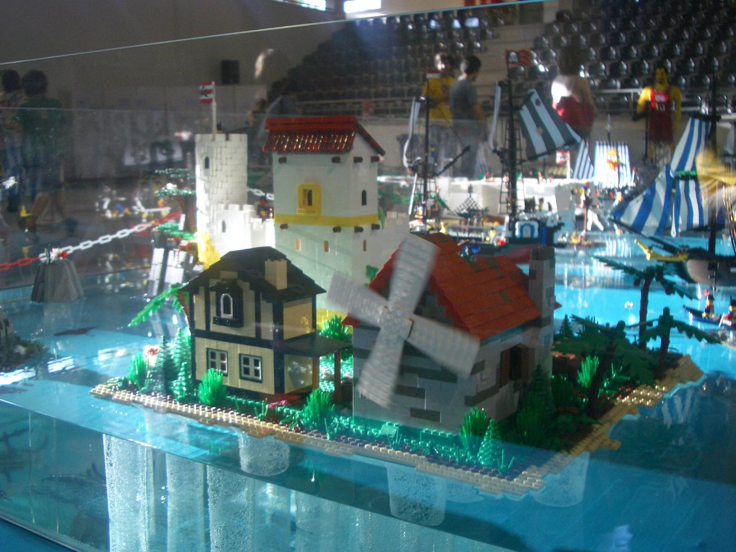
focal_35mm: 41
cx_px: 368
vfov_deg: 35.1
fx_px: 872
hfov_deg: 45.8
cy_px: 276
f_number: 2.8
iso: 100
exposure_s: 1/60
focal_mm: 6.8
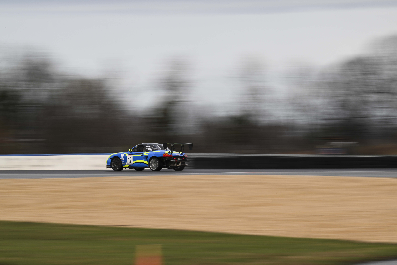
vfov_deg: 6.5
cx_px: 198
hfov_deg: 9.8
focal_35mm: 210
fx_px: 2316
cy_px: 132
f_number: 29
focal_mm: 210
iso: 125
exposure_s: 1/15
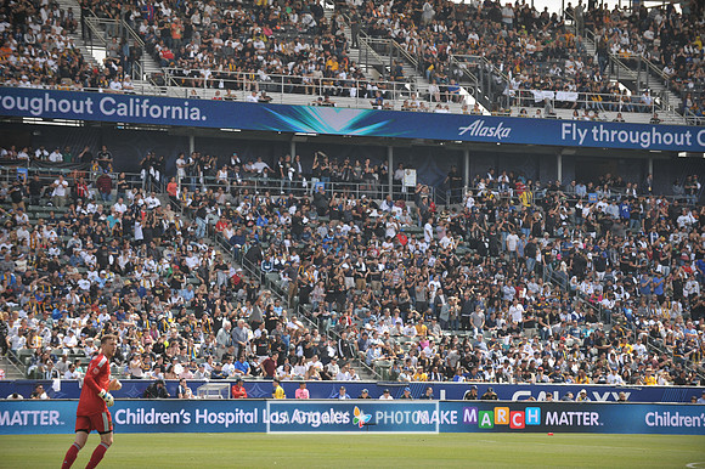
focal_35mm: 150
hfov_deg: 13.7
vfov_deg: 9.1
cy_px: 234
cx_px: 352
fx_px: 2936
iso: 320
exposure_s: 1/2500
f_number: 3.5
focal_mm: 150
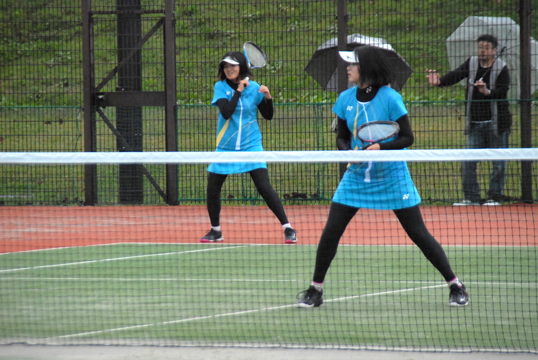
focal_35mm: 300
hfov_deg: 6.9
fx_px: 4488
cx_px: 269
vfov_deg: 4.6
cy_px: 180
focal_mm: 200
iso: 1600
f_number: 6.3
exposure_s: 1/500
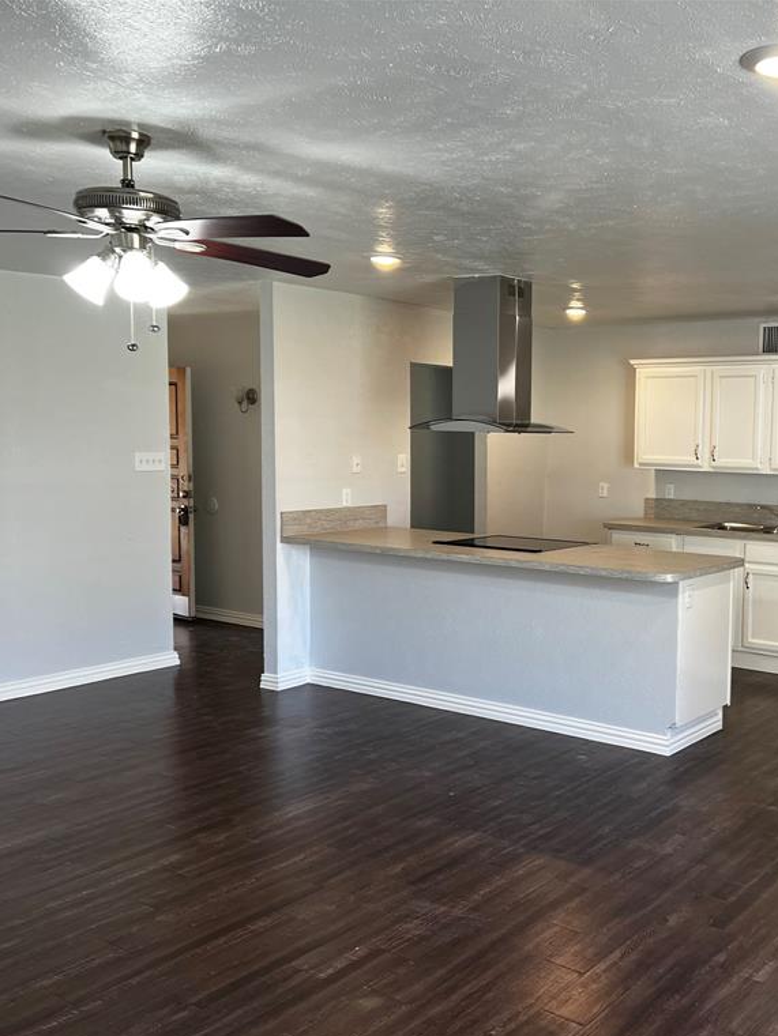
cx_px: 589
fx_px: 1049
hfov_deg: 39.5
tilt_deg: -6.2
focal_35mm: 35
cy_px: 521
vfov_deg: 52.6
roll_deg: -1.4
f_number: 1.5
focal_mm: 5.7
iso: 125
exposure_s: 1/120
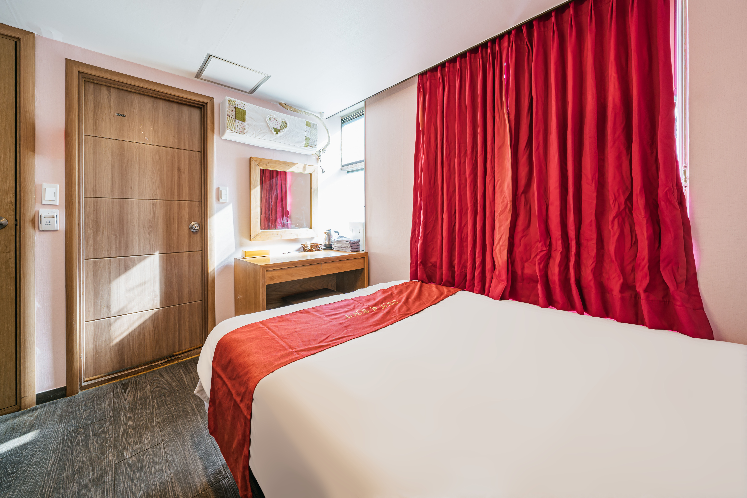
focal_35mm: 13
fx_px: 270
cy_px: 249
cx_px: 374
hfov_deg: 108.3
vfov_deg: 85.4
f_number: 10
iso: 100
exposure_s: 1/3
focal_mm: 13
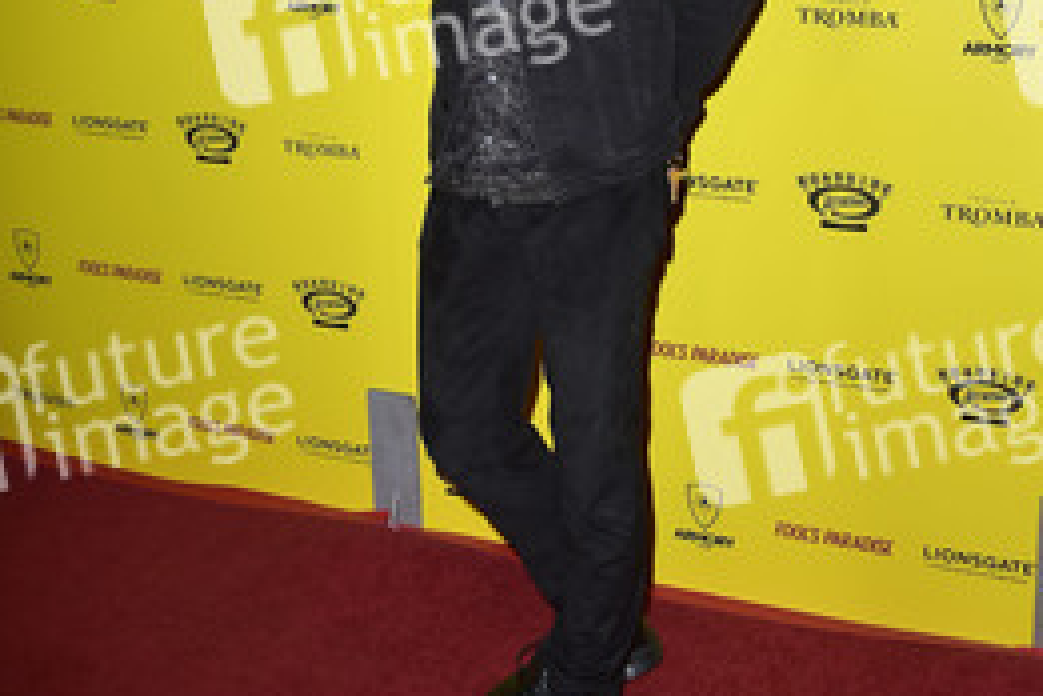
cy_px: 212
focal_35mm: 49
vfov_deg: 27.3
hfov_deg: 40.3
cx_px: 525
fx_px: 1420
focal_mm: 32
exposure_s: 1/250
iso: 250
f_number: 6.3
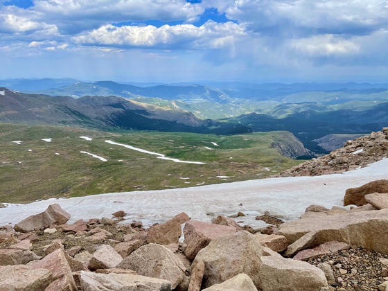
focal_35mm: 26
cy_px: 146
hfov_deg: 67.3
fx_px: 291
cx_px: 194
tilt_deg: -16.7
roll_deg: -0.2
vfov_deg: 53.1
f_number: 1.6
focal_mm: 5.1
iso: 32
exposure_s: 1/3448
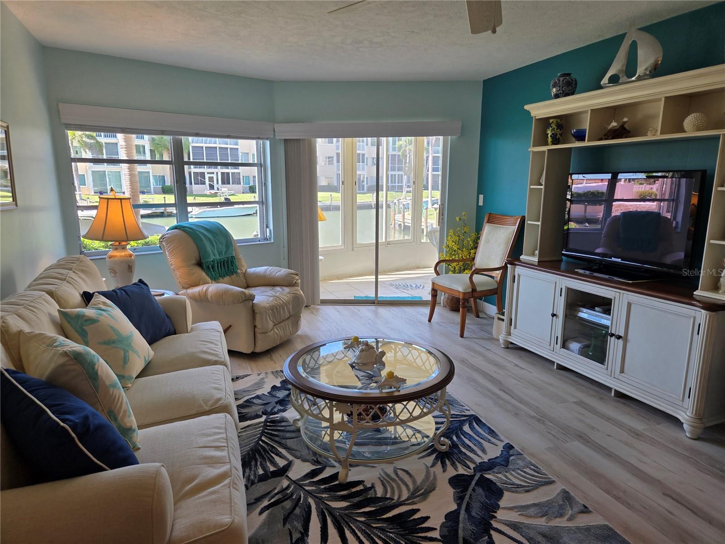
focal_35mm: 23
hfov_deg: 73.9
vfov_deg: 58.9
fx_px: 482
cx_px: 362
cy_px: 272
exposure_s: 1/240
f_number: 1.8
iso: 50
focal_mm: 5.4
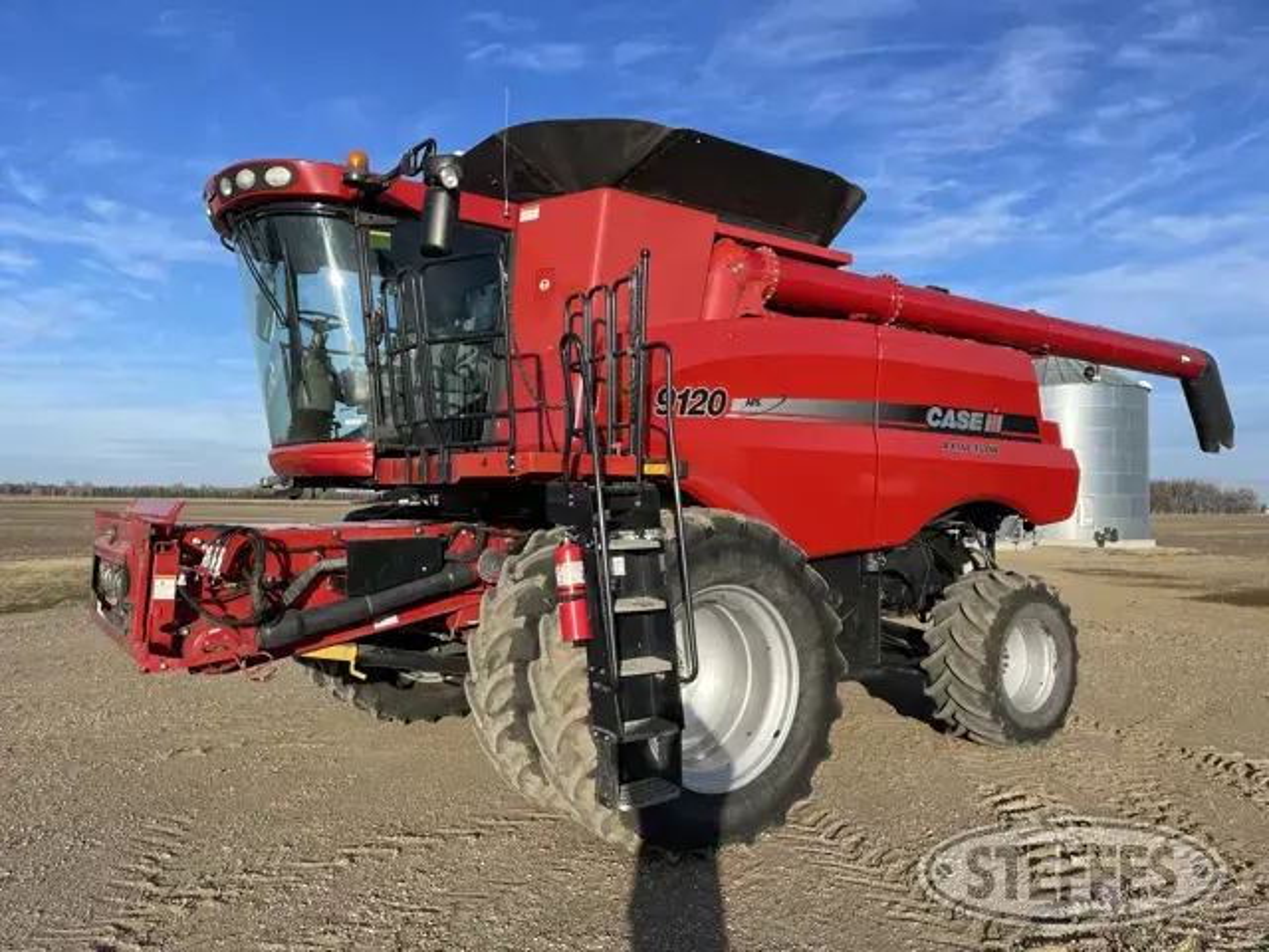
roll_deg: -0.7
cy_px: 476
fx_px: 916
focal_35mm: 25
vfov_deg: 54.9
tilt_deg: +1.4
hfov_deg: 69.4
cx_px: 634
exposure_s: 1/2203
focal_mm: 5.1
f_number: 1.6
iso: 32
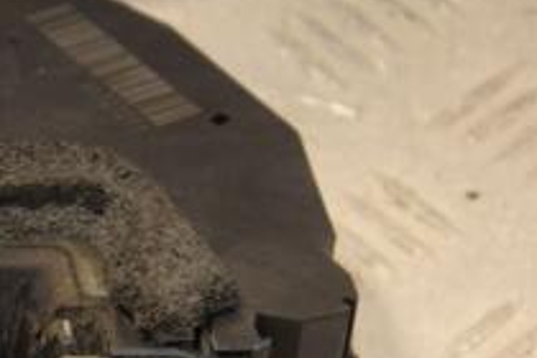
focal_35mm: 248
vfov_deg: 5.5
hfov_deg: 8.2
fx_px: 3699
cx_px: -97
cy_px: 330
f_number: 5.6
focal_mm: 58
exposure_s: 1/200
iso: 800
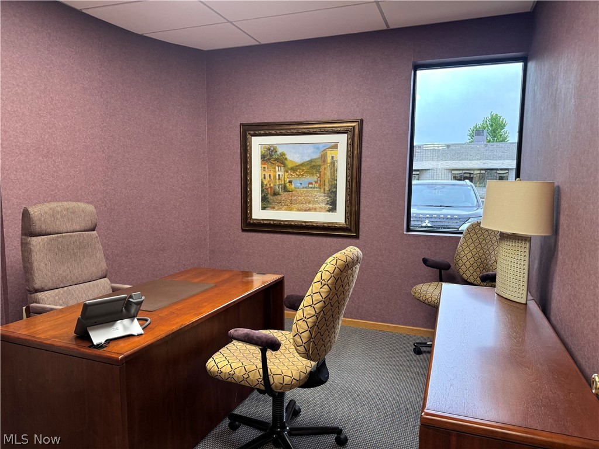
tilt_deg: -7.0
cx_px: 300
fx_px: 415
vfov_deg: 56.8
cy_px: 224
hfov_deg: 71.6
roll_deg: -0.2
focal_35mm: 24
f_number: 1.78
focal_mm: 6.76
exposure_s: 1/60
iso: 200
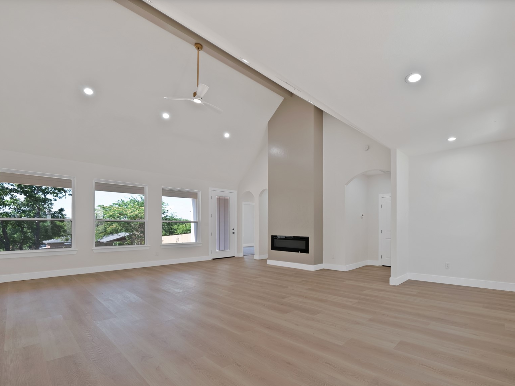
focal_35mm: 15
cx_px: 327
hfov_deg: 95.8
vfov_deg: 81.2
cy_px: 223
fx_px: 223
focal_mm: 12
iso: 640
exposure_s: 1/13
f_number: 9
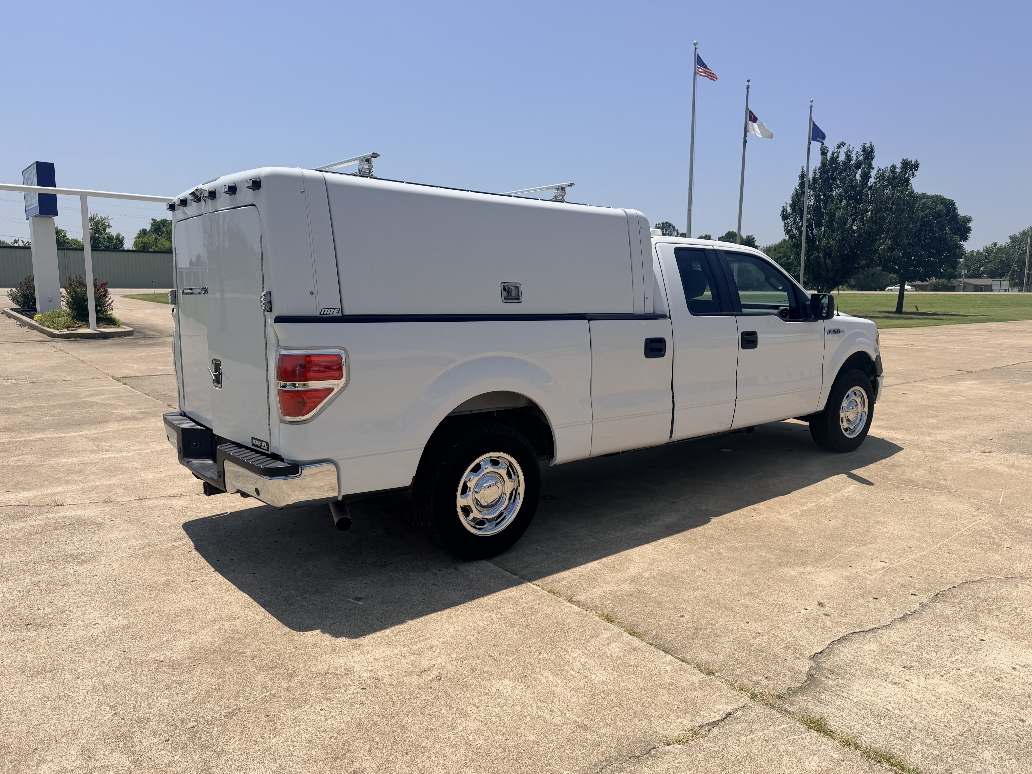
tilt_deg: -7.9
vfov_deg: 56.8
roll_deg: -2.4
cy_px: 387
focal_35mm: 24
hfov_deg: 71.6
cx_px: 516
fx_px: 716
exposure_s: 1/7353
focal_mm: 6.76
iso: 80
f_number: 1.78
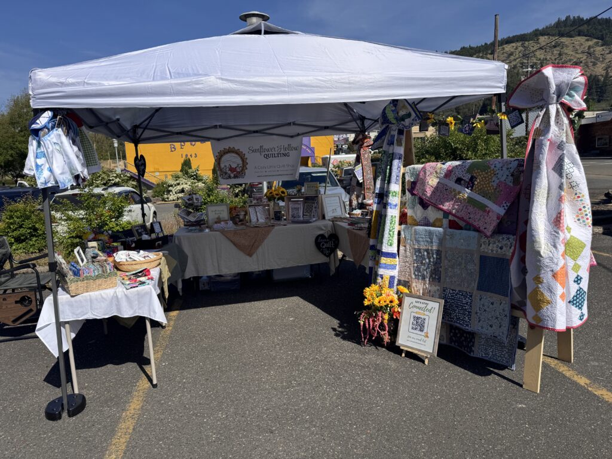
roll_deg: +1.2
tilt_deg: -8.5
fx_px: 424
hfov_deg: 71.6
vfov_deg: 56.8
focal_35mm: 24
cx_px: 306
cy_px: 230
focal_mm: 6.76
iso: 80
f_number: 1.78
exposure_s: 1/6410
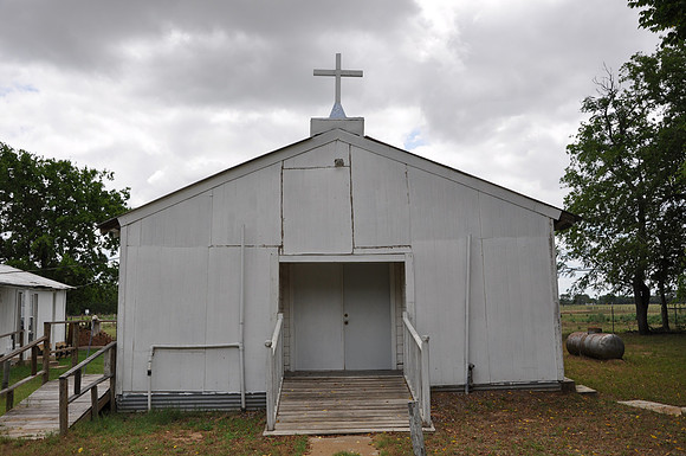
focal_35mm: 33
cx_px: 343
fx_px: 628
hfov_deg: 57.3
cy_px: 228
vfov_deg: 39.9
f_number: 7.1
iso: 200
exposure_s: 1/200
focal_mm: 22
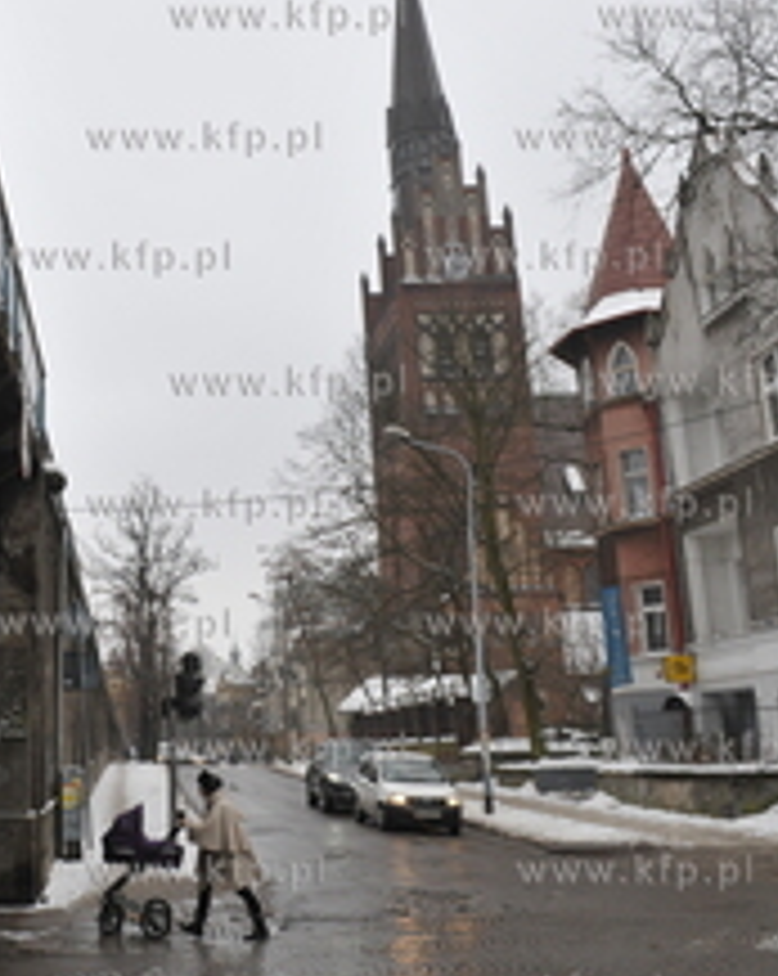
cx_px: 18
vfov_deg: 41.2
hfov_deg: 31.1
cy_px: 441
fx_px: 1298
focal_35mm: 45
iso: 640
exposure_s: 1/500
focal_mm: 26
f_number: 5.6
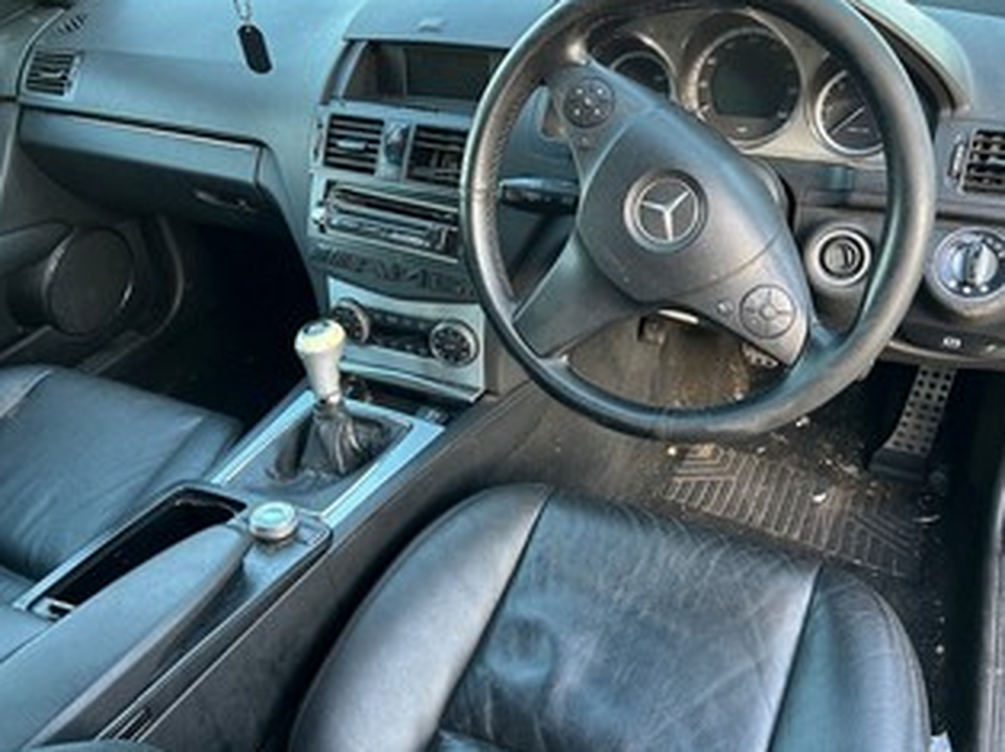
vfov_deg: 48.1
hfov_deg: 61.5
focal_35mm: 29
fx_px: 841
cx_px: 557
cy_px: 339
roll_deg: +5.9
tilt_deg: -35.2
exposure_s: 1/102
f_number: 1.5
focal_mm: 5.7
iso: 125
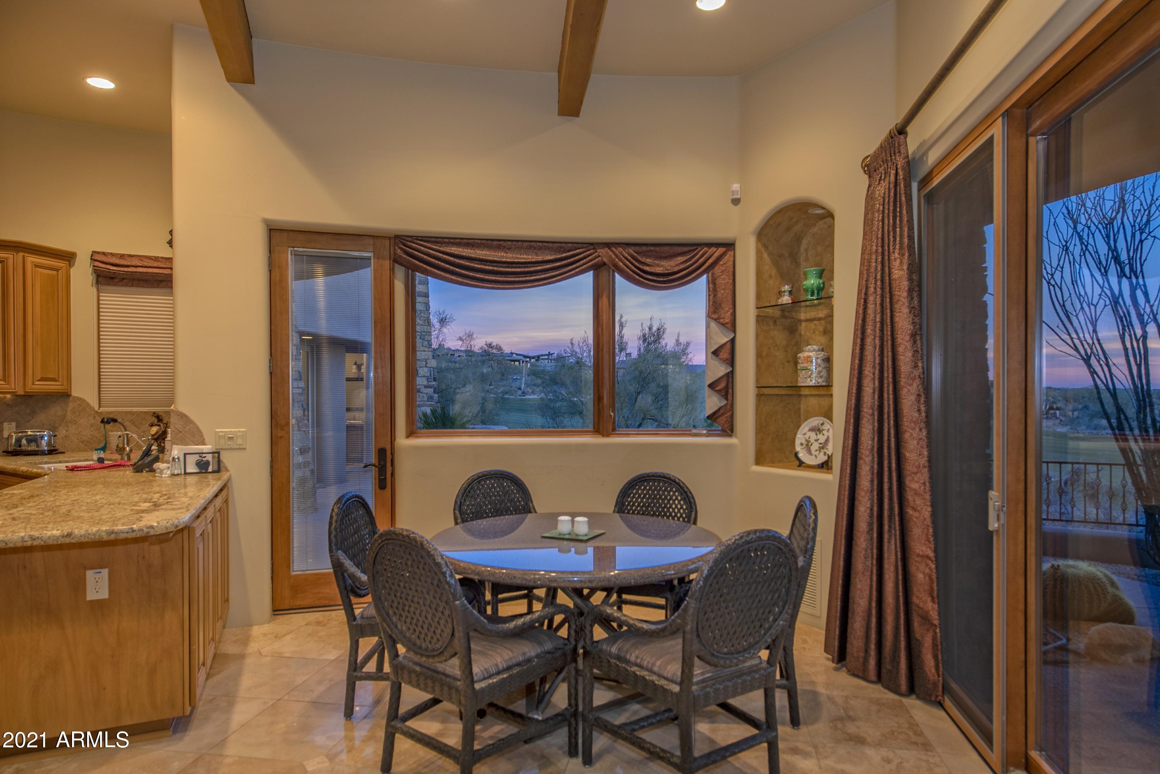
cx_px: 580
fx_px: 677
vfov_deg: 59.5
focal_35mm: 21
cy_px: 387
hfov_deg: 81.2
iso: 250
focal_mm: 21
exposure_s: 1/3
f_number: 8
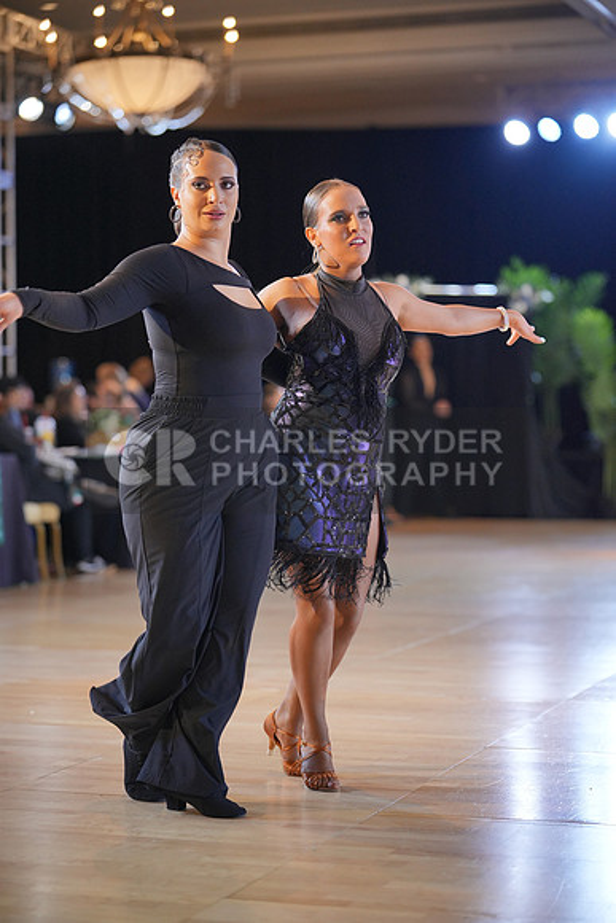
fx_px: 2052
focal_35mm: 80
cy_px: 462
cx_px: 308
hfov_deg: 17.1
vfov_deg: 25.4
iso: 1600
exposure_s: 1/500
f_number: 2
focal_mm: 80
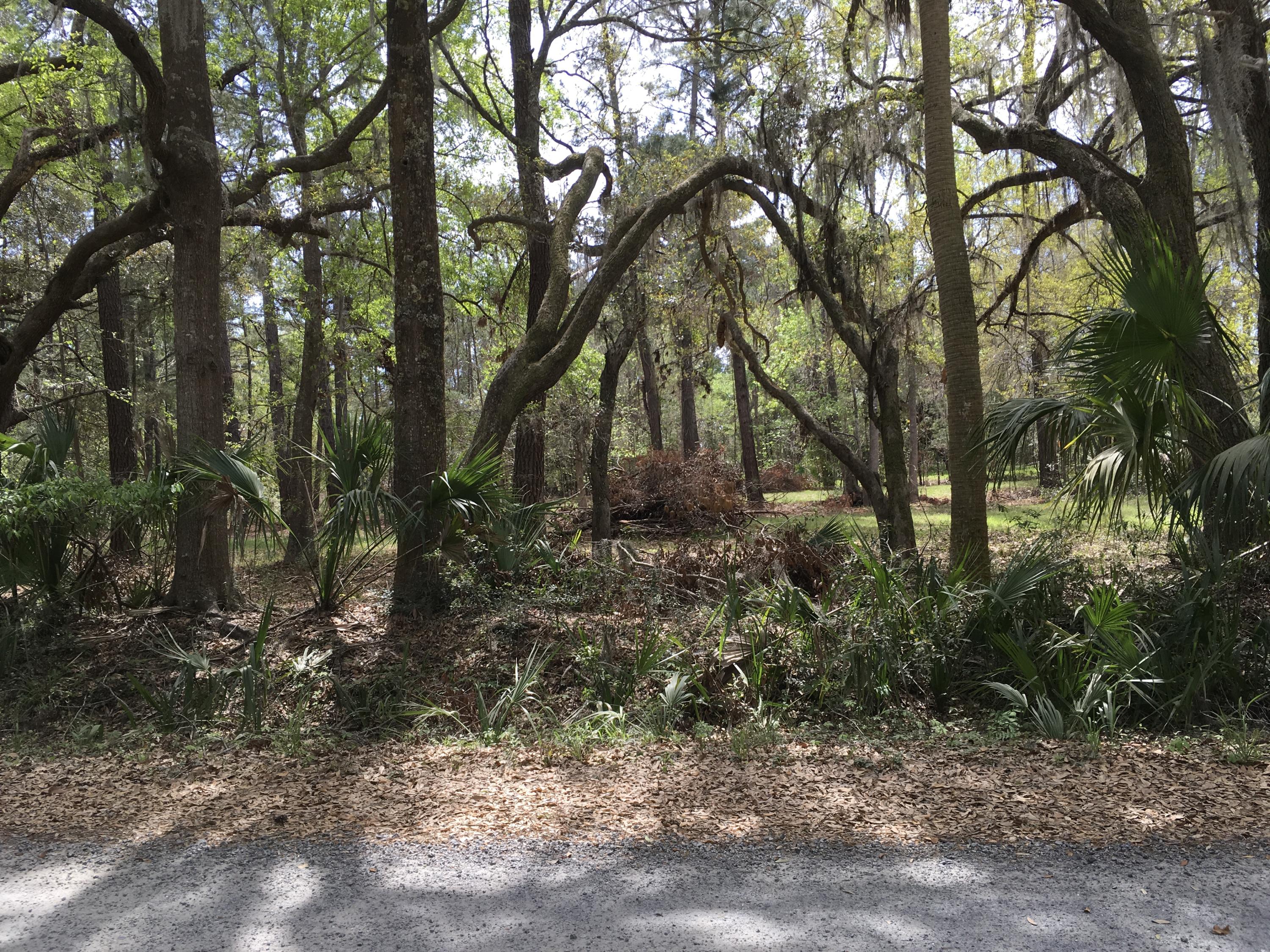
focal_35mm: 29
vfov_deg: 48.2
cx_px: 635
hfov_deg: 61.7
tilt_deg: -1.1
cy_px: 476
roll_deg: +3.1
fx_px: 1064
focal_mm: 4.15
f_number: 2.2
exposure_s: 1/418
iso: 25
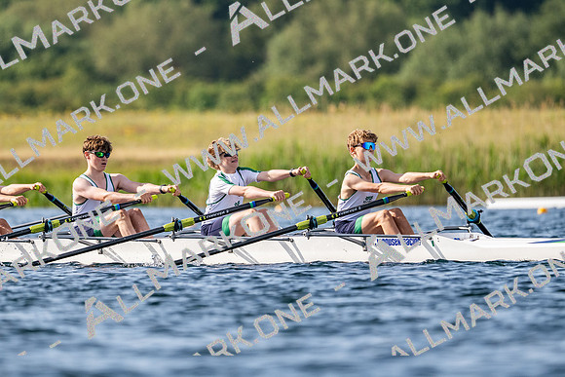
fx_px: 9423
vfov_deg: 2.3
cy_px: 188
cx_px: 282
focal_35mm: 600
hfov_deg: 3.4
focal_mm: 400
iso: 360
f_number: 4.5
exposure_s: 1/2500
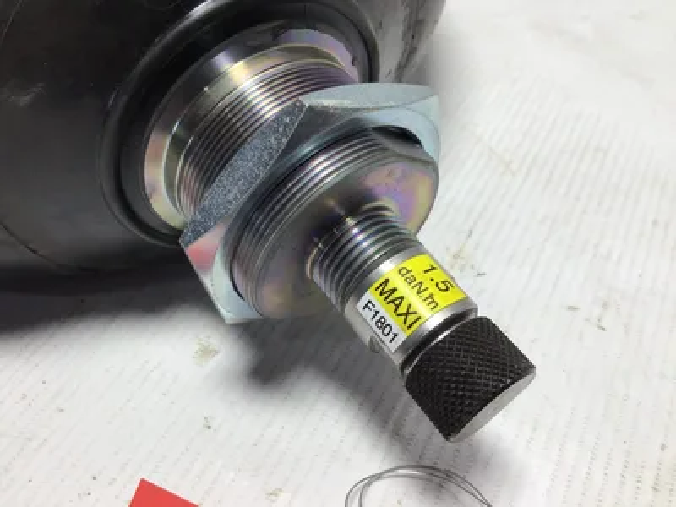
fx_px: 605
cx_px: 338
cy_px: 254
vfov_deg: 45.4
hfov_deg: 58.4
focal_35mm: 31
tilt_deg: -46.3
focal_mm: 3.3
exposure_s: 1/120
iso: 32
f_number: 2.4
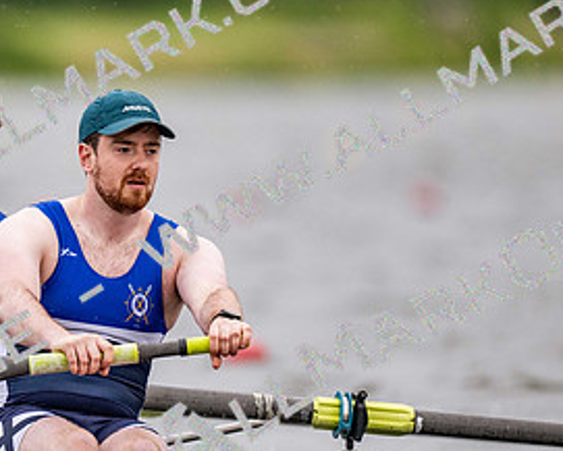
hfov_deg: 1.6
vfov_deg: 1.3
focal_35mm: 1207
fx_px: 20119
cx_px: -15
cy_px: 304
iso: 900
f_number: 4
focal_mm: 600
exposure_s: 1/2500
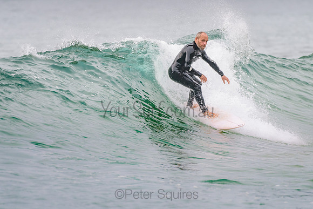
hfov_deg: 3.4
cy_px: 97
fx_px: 5330
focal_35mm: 613
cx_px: 159
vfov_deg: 2.2
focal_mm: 500
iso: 500
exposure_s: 1/800
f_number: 5.6
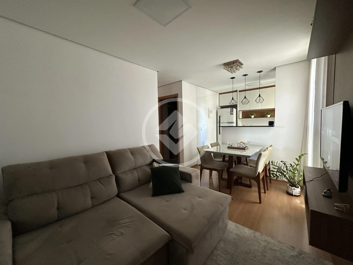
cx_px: 176
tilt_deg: -3.8
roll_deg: +1.8
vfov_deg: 85.7
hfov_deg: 102.1
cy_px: 132
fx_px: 143
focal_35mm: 14
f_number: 2.2
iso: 500
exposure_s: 1/60
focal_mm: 2.22
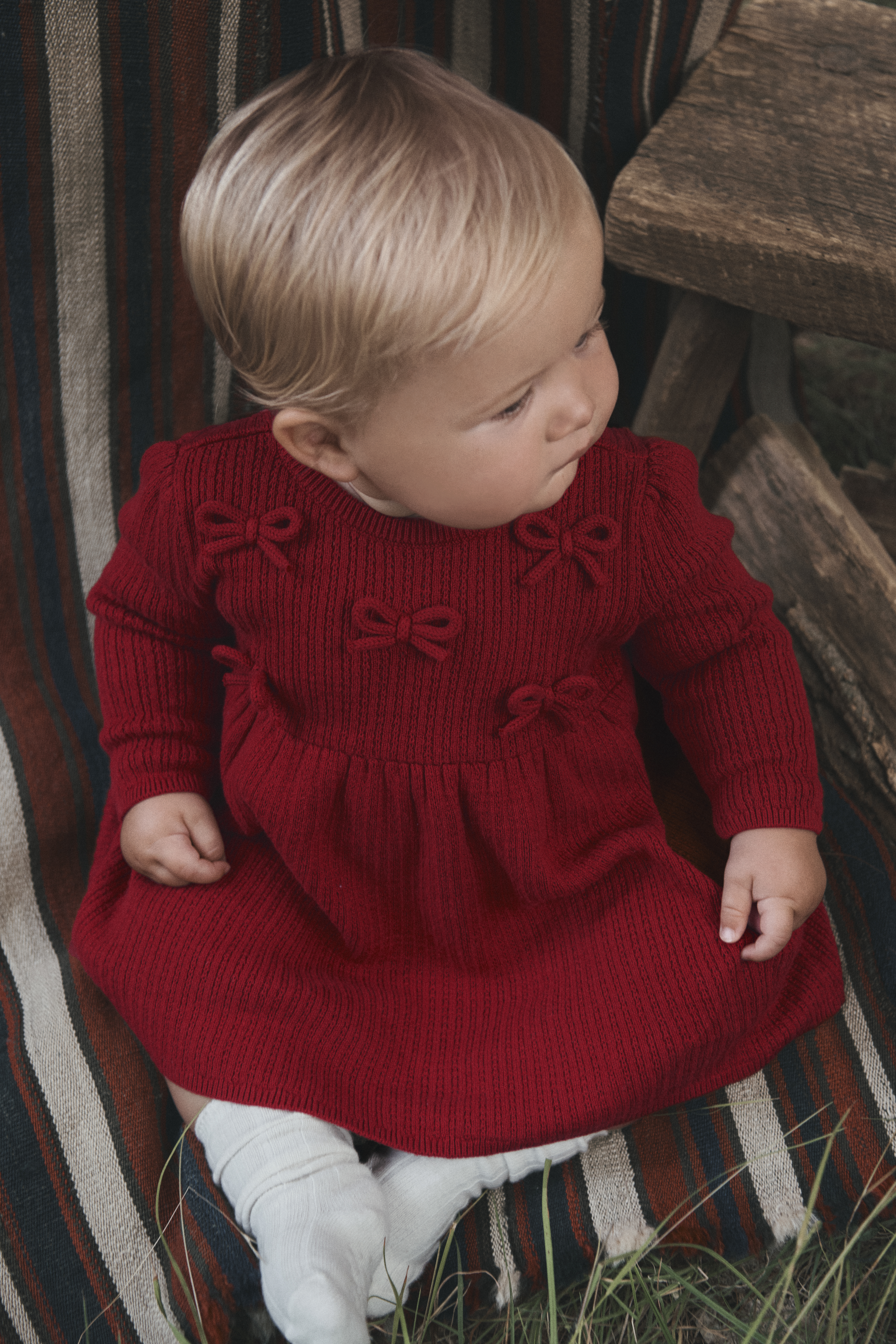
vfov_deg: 32.4
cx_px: 448
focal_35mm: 62
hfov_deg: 21.9
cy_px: 672
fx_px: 2315
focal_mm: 62
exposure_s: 1/200
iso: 320
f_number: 5
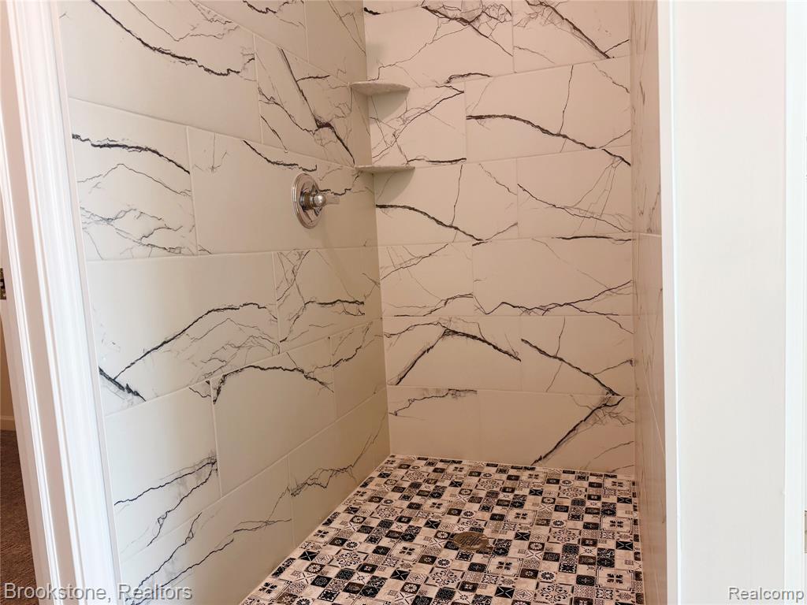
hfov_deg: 71.6
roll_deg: +3.4
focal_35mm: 24
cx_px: 404
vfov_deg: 56.8
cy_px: 302
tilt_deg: -5.3
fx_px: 560
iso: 160
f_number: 1.78
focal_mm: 6.76
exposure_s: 1/120
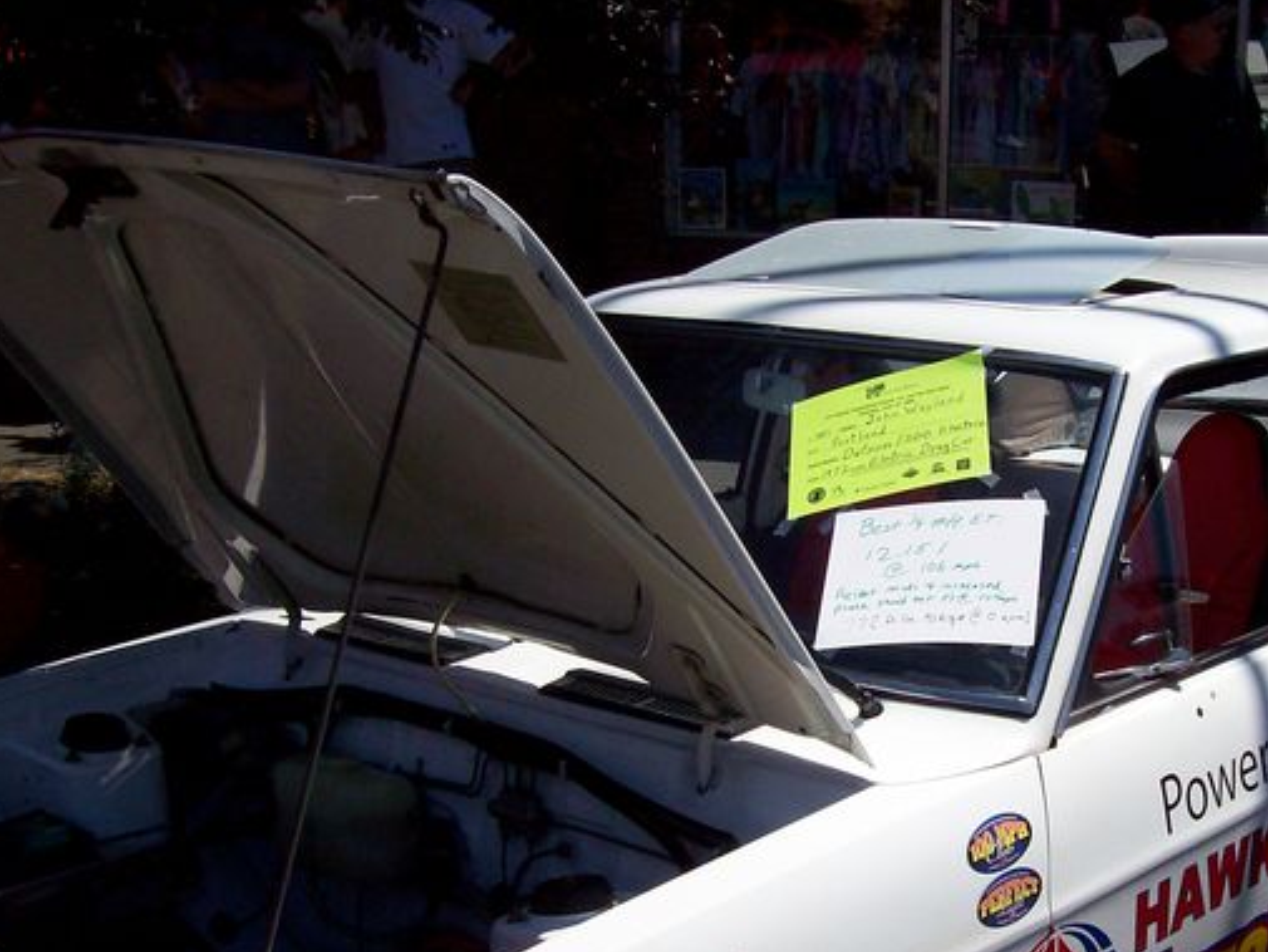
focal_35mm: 57
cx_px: 949
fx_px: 2088
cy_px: 669
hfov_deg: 33.1
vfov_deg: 25.5
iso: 80
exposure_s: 1/1381
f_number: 4.8
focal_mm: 6
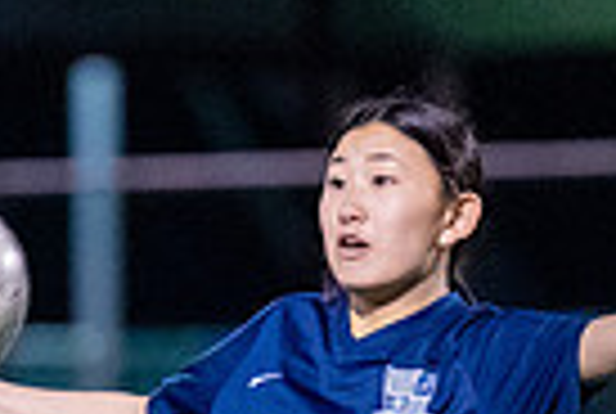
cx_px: 207
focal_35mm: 1561
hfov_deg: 1.3
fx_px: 26768
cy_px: 612
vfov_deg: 0.9
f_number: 2.8
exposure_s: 1/1000
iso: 3200
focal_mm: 200
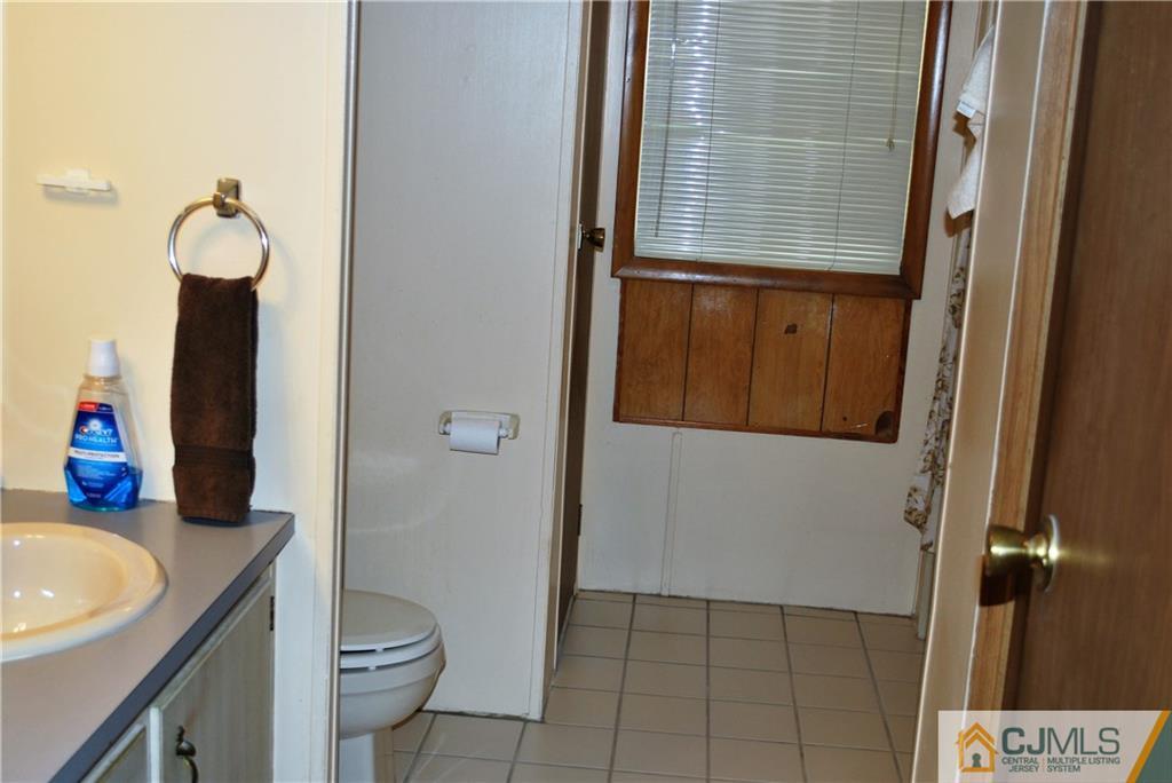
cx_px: 586
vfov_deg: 29.9
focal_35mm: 45
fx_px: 1466
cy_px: 392
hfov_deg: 43.6
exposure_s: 1/60
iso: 200
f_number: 4.8
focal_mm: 30
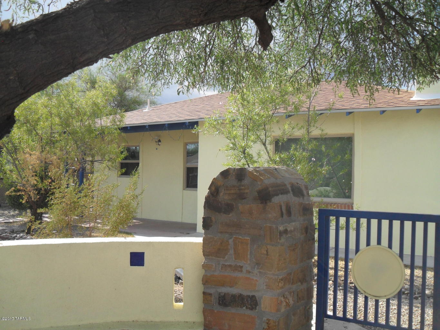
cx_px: 220
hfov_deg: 52.6
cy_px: 165
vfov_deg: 40.7
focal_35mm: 35
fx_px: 445
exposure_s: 1/60
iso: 100
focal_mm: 6.2
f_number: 8.9
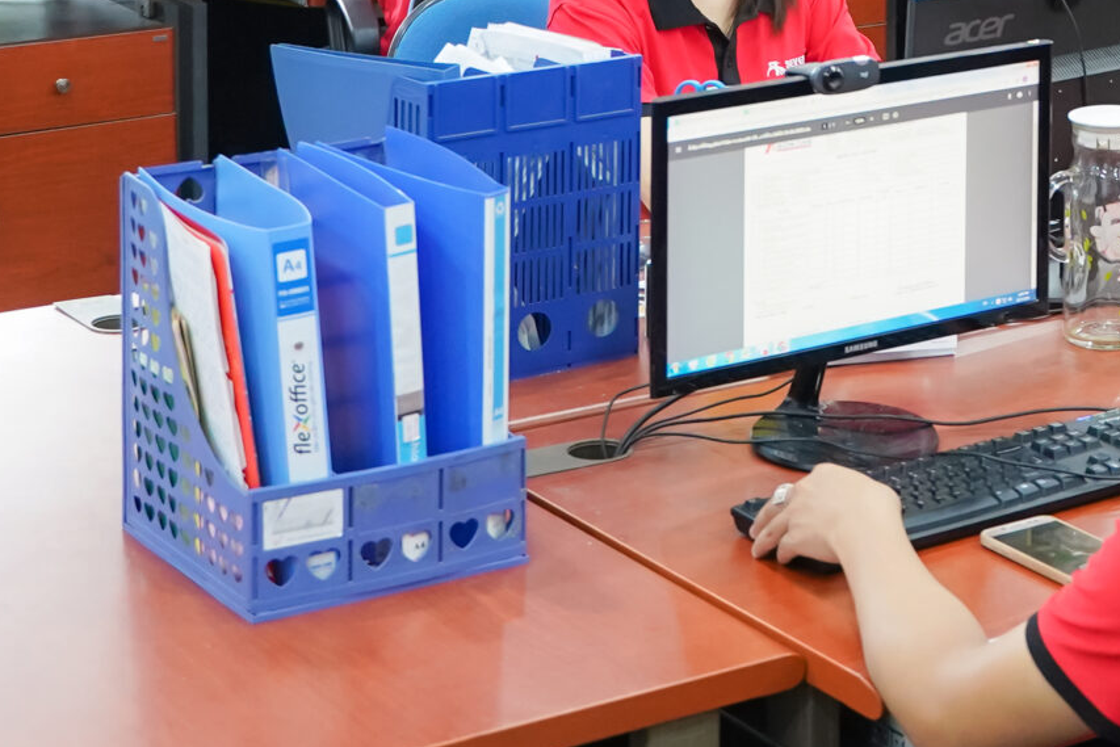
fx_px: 2800
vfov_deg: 14.5
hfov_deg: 21.6
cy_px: -229
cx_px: 1201
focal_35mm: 90
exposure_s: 1/100
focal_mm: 30
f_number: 3.5
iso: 2000
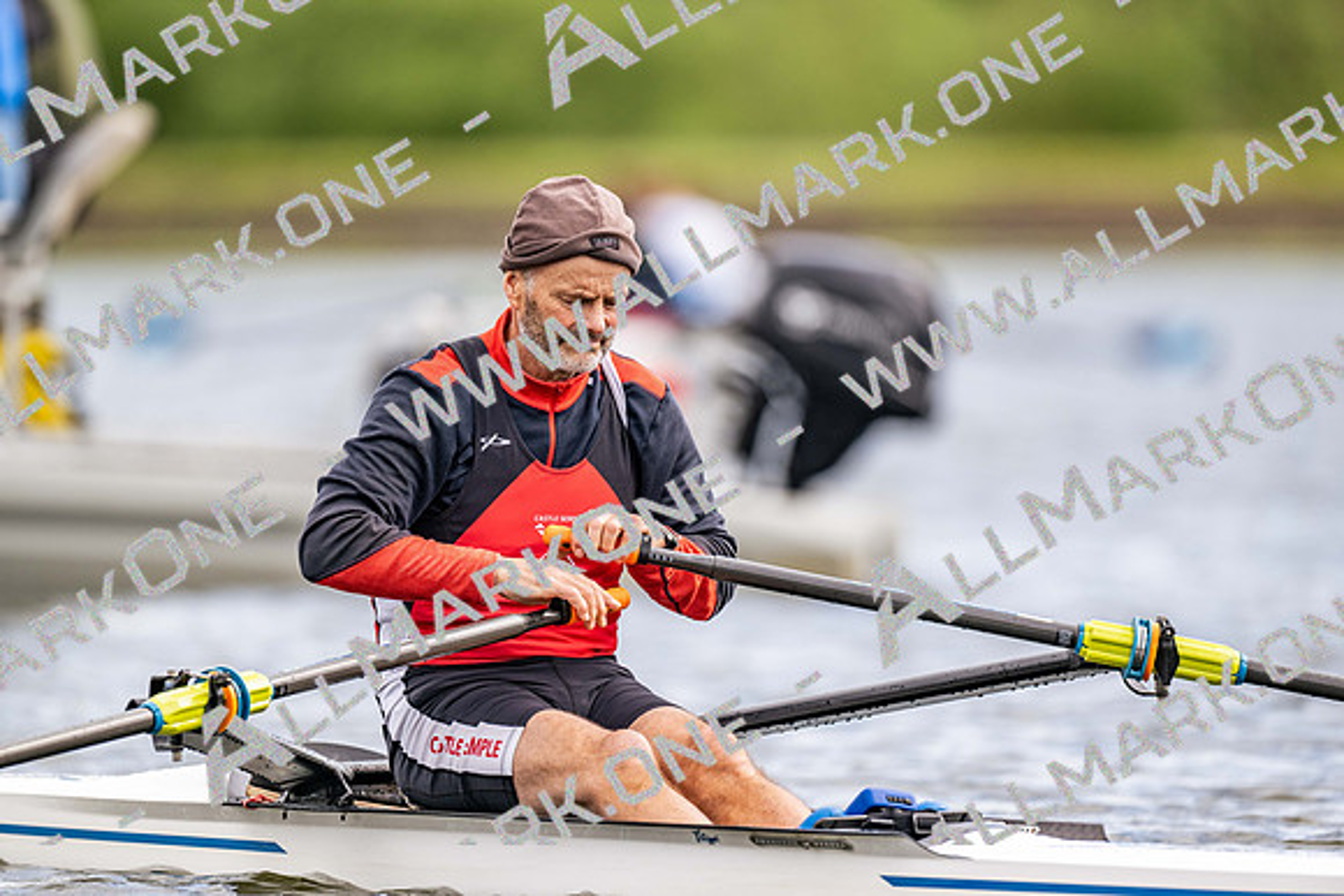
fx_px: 22404
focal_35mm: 600
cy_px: 448
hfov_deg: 3.4
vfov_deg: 2.3
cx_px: 672
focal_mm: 600
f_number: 4
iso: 360
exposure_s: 1/2500
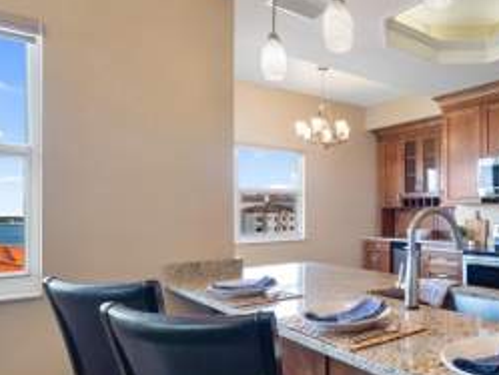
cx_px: 431
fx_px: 389
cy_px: 217
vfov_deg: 51.2
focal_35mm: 27
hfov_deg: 57.8
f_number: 7.1
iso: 200
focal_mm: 7
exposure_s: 1/10
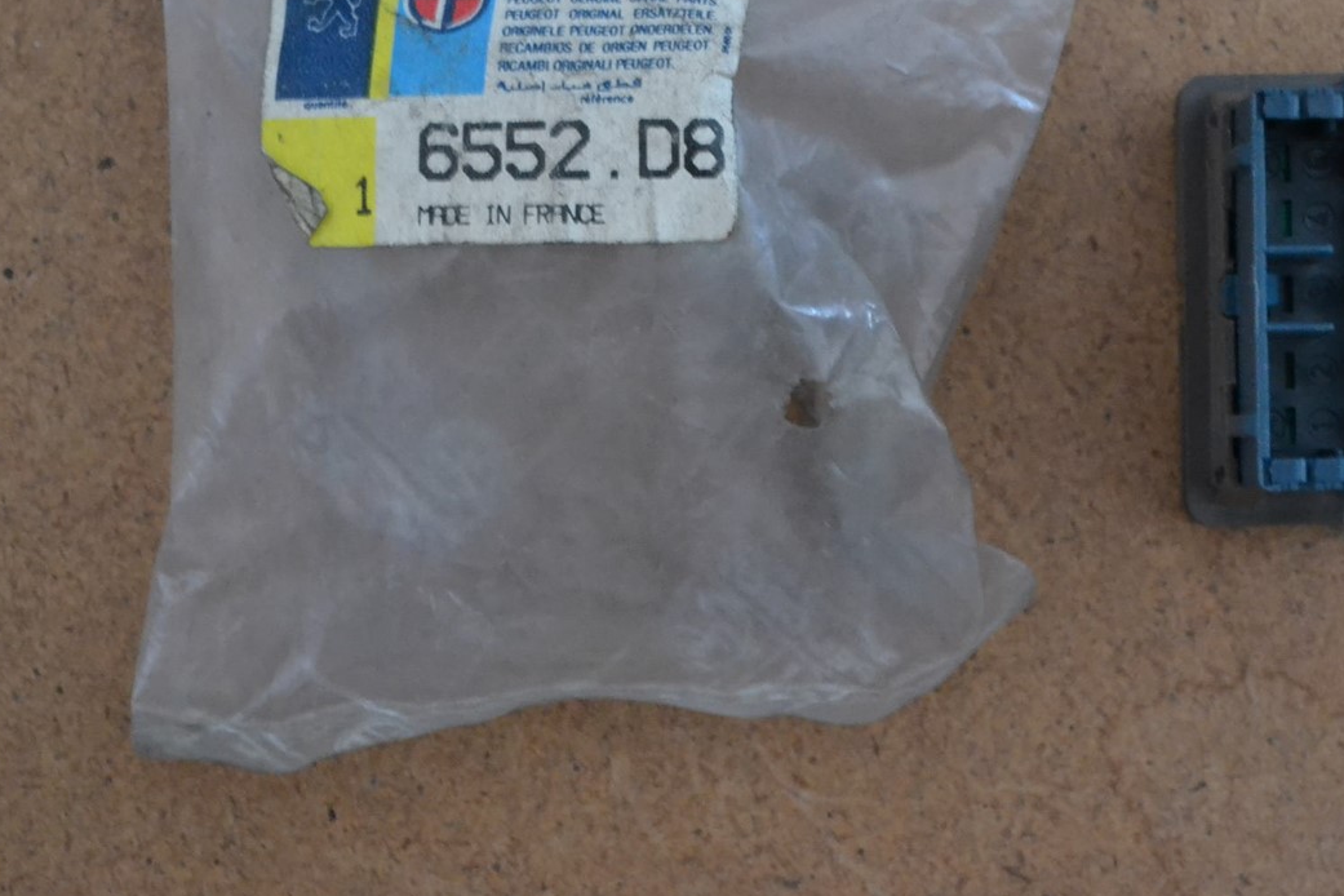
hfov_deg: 16.1
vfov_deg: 10.8
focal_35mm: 127
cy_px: 290
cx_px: 833
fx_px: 4732
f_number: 5.6
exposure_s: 1/13
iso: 3200
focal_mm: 55
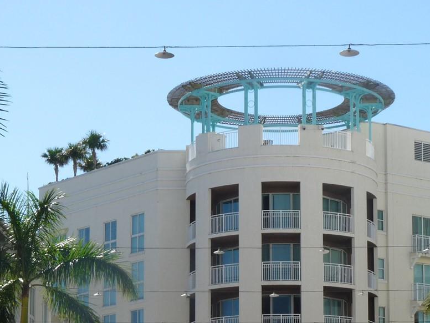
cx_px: 243
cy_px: 293
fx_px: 1665
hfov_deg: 14.7
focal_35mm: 134
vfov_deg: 11.0
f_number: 5.6
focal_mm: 11.5
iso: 100
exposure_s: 1/400
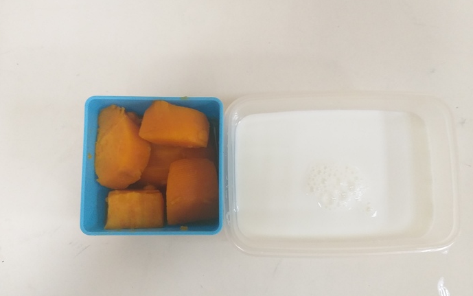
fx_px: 361
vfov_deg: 44.5
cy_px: 167
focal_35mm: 28
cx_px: 238
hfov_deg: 66.5
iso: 160
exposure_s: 1/60
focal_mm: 3.93
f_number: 1.7
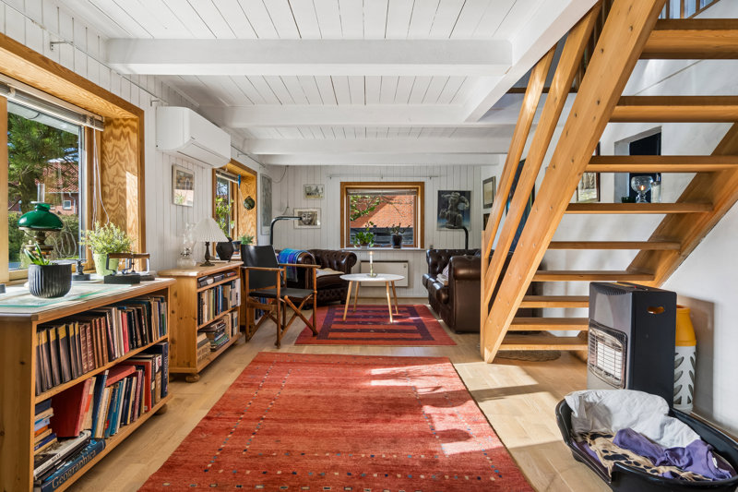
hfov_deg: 81.2
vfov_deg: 59.5
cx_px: 369
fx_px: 430
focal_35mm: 21
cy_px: 246
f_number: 8
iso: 200
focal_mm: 14
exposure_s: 1/50
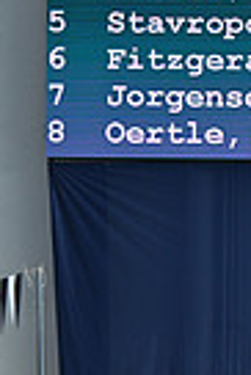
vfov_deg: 6.3
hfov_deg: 4.1
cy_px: 382
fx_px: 3421
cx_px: 714
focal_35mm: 328
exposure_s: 1/500
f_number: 2.8
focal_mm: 77
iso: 250
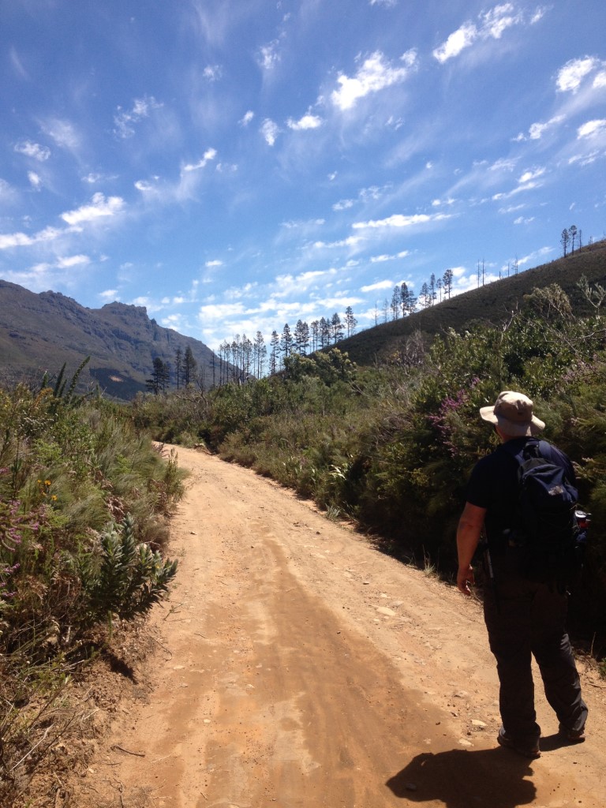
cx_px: 303
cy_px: 404
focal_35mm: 35
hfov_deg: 40.7
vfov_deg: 52.6
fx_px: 817
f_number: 2.4
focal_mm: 4.28
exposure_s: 1/1727
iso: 50
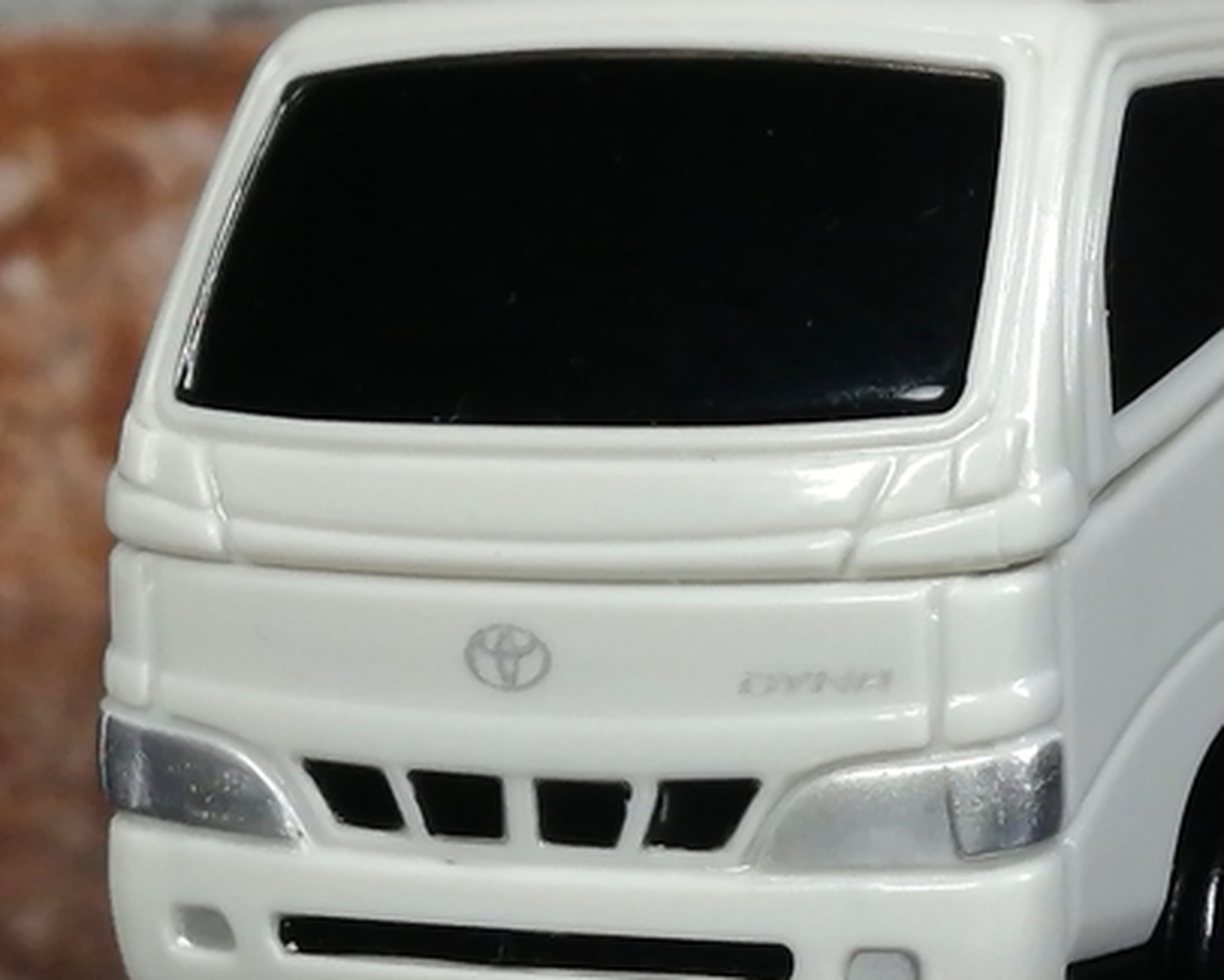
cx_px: 1100
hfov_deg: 10.7
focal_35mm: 179
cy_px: 564
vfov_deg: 8.6
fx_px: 6486
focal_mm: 3.62
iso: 50
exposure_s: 1/149
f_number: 1.8
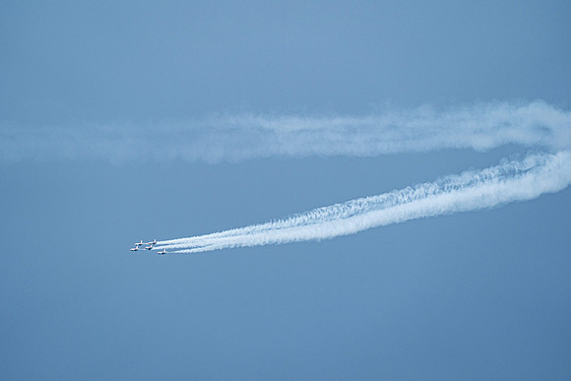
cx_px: 286
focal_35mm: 400
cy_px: 190
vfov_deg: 3.4
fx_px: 6346
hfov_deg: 5.2
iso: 800
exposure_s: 1/1600
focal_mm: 400
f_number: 10
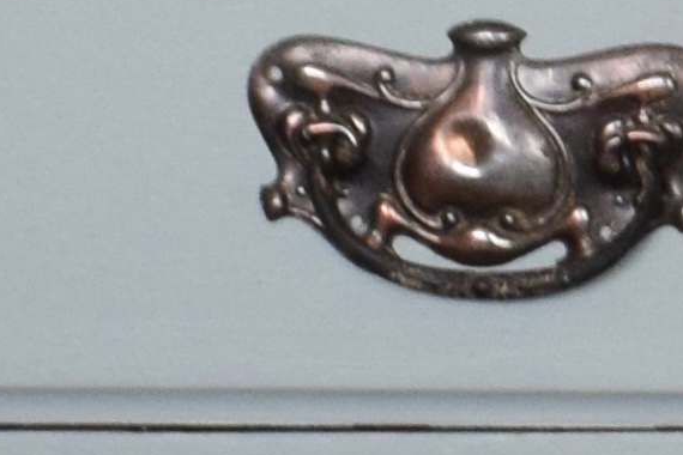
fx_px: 5407
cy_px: 410
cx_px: 1385
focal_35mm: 285
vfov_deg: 4.8
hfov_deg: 7.0
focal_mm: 20
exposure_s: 1/15
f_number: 6.3
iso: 1250
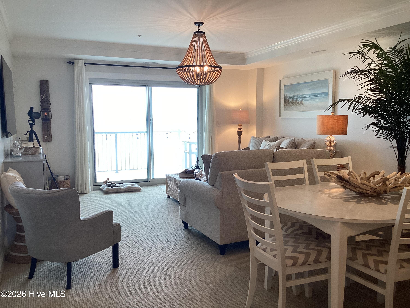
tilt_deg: -5.3
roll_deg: -0.3
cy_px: 154
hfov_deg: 58.4
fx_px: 367
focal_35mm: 31
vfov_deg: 45.4
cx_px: 205
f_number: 2.4
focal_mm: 3.3
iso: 80
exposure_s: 1/120
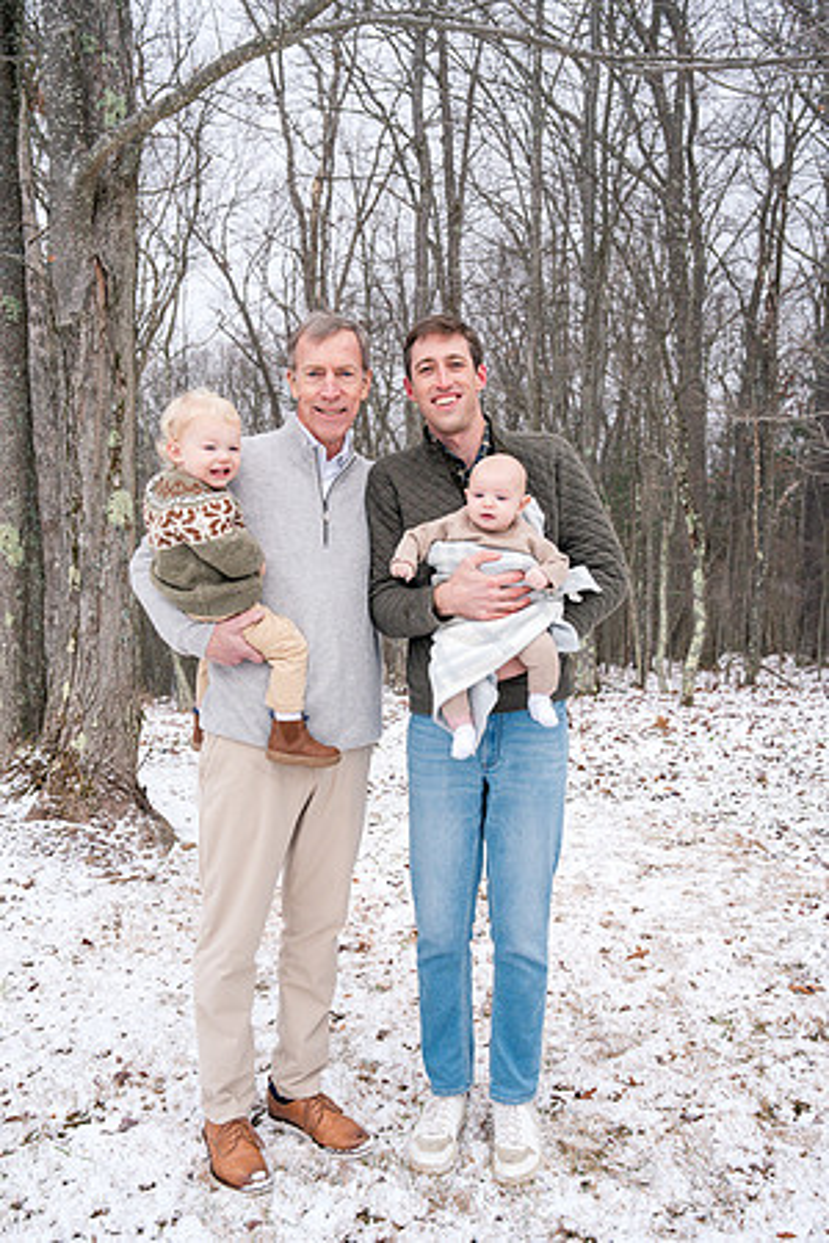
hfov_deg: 35.9
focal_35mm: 37
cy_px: 622
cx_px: 414
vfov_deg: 51.9
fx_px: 1278
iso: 1000
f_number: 6.3
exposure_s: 1/250
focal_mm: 37
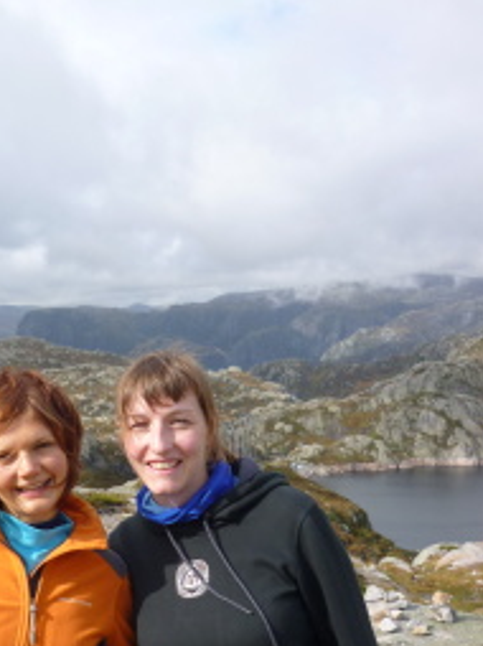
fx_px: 969
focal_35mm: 52
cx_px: 107
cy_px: 468
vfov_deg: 36.2
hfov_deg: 27.5
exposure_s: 1/800
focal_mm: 5.5
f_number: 2.8
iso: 80
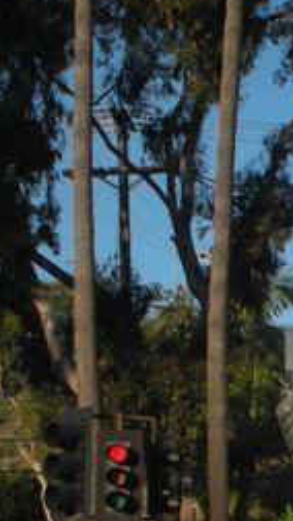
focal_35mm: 201
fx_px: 2781
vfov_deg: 10.7
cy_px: 430
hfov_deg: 5.9
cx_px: 576
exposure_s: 1/320
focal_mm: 12.2
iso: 50
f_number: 4.4
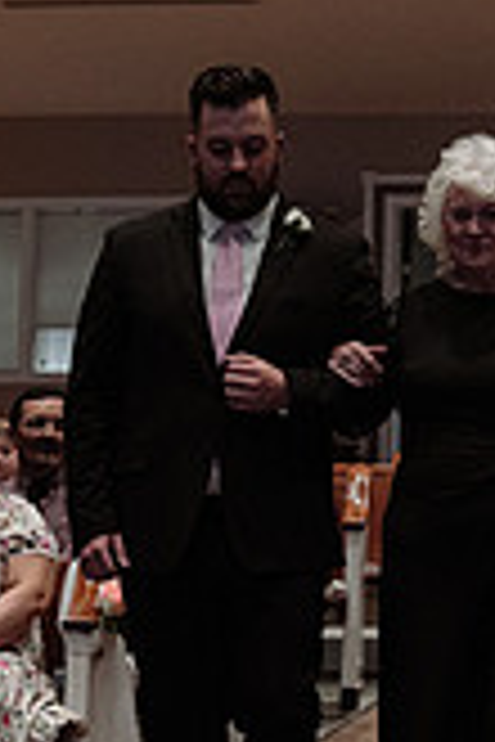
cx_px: 432
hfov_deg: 8.1
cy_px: 283
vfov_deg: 12.2
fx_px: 3485
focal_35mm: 169
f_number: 4
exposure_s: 1/250
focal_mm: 62
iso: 3200
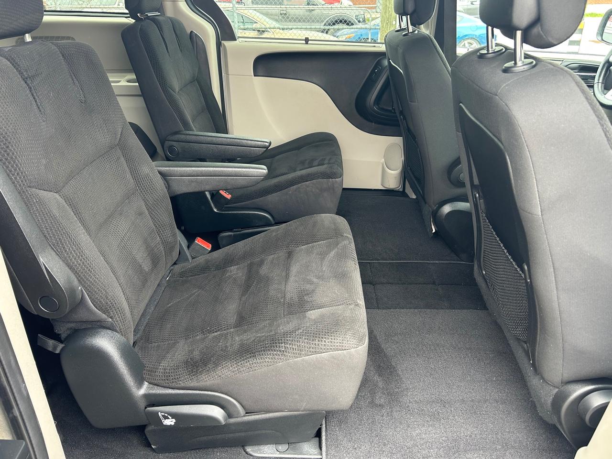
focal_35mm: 26
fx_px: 460
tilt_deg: -27.1
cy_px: 230
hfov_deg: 67.3
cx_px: 306
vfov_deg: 53.1
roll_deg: +1.6
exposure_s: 1/121
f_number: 1.5
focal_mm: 5.7
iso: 100
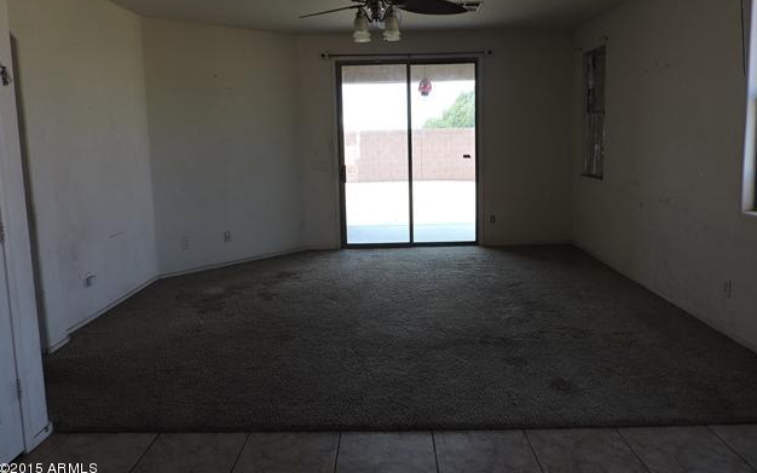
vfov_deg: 47.4
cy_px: 202
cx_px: 378
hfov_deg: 70.4
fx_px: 536
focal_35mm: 26
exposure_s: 1/125
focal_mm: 4.3
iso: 100
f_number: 3
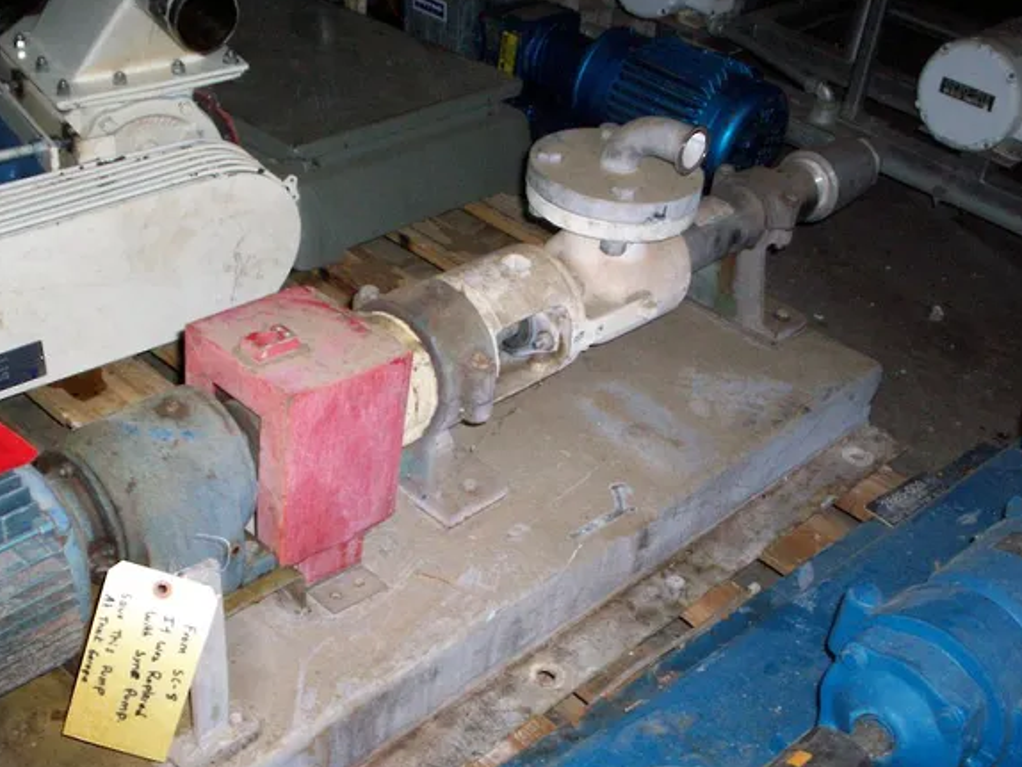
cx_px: 406
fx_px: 1388
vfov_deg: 30.8
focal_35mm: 47
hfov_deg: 40.2
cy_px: 467
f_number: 4.5
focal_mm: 5.9
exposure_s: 1/64
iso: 140
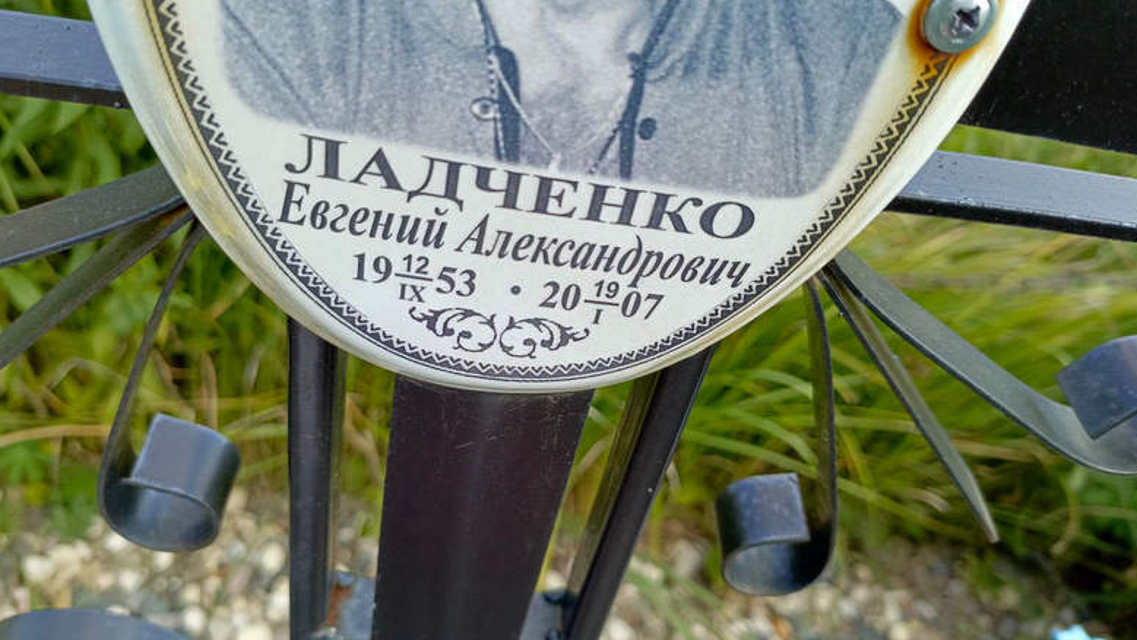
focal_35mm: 28
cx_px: 563
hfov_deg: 67.9
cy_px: 319
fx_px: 844
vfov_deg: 41.5
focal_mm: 4.76
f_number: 1.69
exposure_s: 1/283
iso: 112
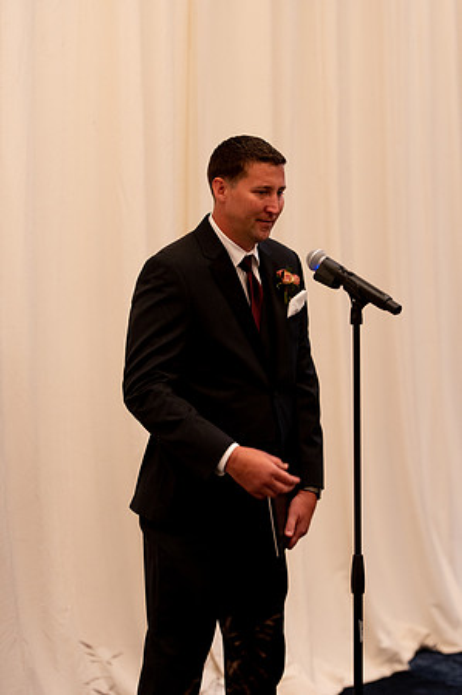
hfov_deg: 14.8
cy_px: 348
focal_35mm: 92
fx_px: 1775
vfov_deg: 22.2
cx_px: 231
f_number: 2.8
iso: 3200
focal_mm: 92
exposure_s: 1/200
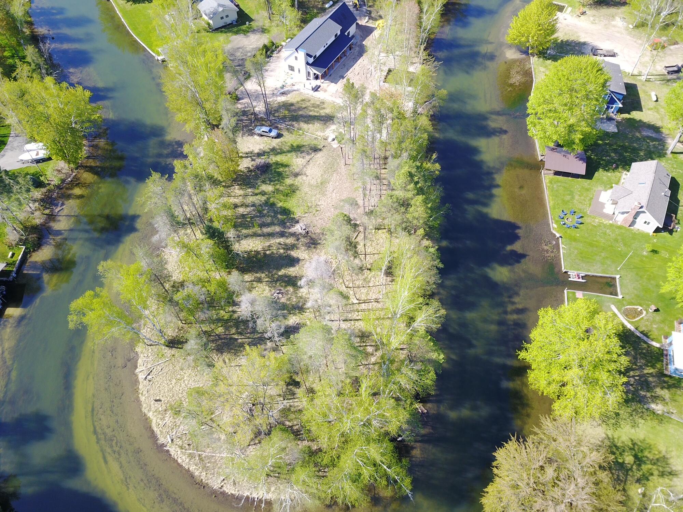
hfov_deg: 67.3
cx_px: 342
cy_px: 256
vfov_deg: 53.1
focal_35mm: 26
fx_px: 513
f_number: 2.2
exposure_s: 1/292
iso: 100
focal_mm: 4.73
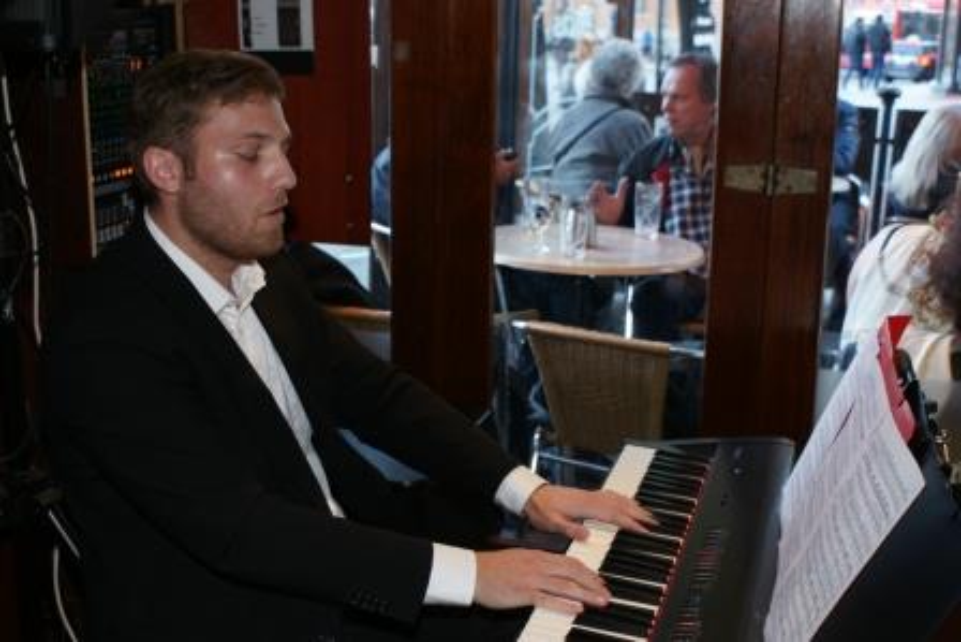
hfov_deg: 43.6
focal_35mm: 45
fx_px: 1202
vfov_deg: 29.9
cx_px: 480
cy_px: 321
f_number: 5.6
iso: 800
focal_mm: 30
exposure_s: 1/60
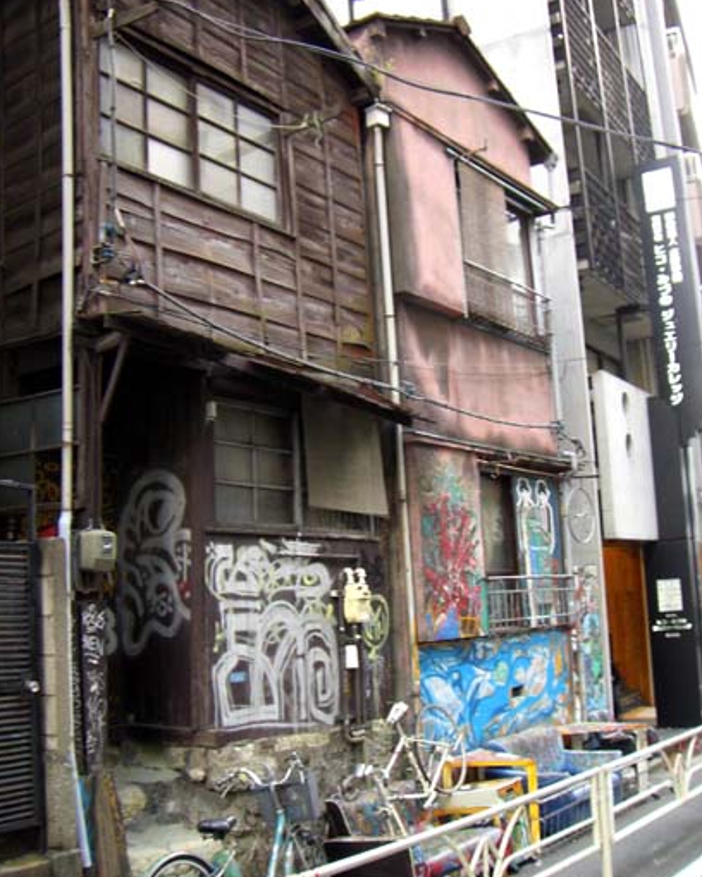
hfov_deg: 37.3
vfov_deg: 45.8
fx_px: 1039
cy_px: 426
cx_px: 348
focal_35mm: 40
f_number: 2.7
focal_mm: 6.2
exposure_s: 1/30
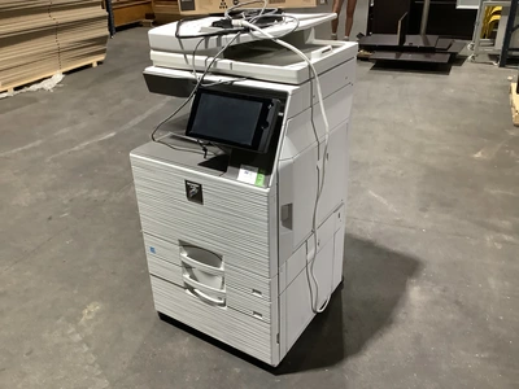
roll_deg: +1.7
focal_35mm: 31
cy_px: 194
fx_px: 465
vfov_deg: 45.4
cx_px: 260
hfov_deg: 58.4
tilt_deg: -27.9
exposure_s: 1/50
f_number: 2.4
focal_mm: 3.3
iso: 250
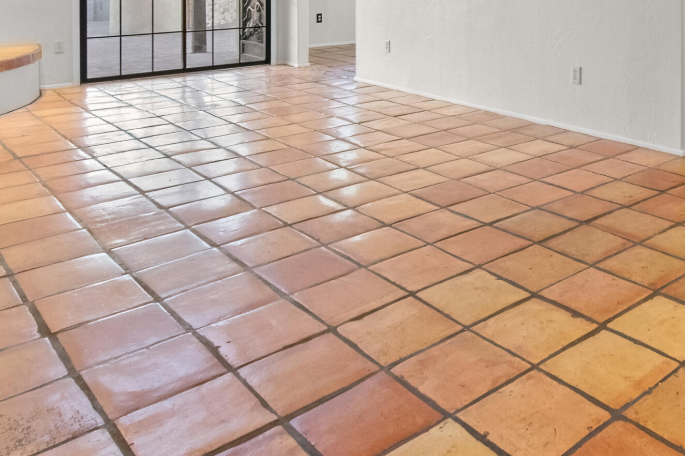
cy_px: -43
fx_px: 647
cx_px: 553
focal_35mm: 34
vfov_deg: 33.9
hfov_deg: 52.1
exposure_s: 1/1.67
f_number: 13
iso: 1250
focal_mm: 10
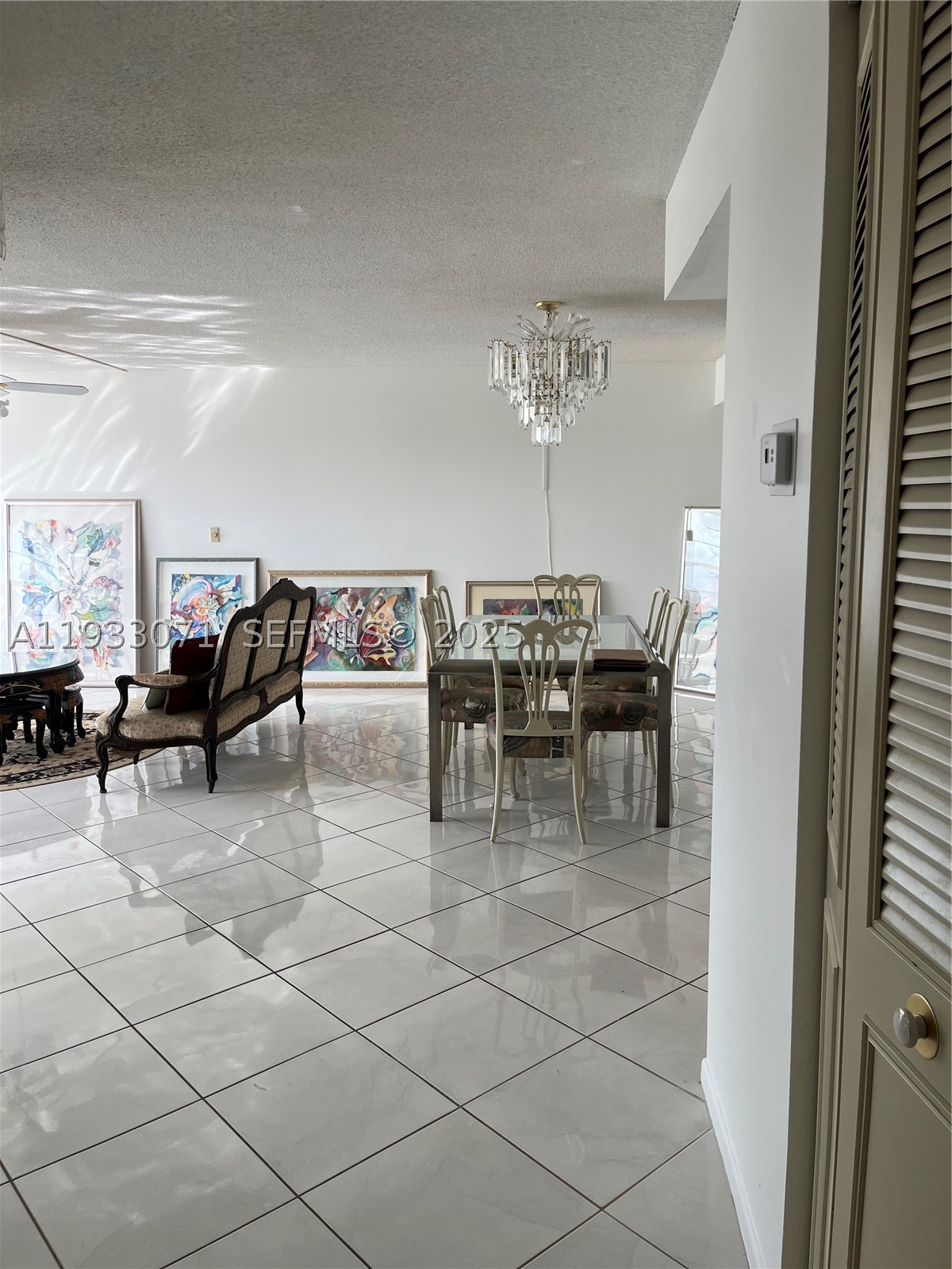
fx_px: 953
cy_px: 634
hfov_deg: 53.1
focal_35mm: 26
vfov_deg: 67.3
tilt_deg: -7.3
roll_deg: +1.4
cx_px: 476
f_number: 1.6
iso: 40
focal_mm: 5.1
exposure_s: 1/224
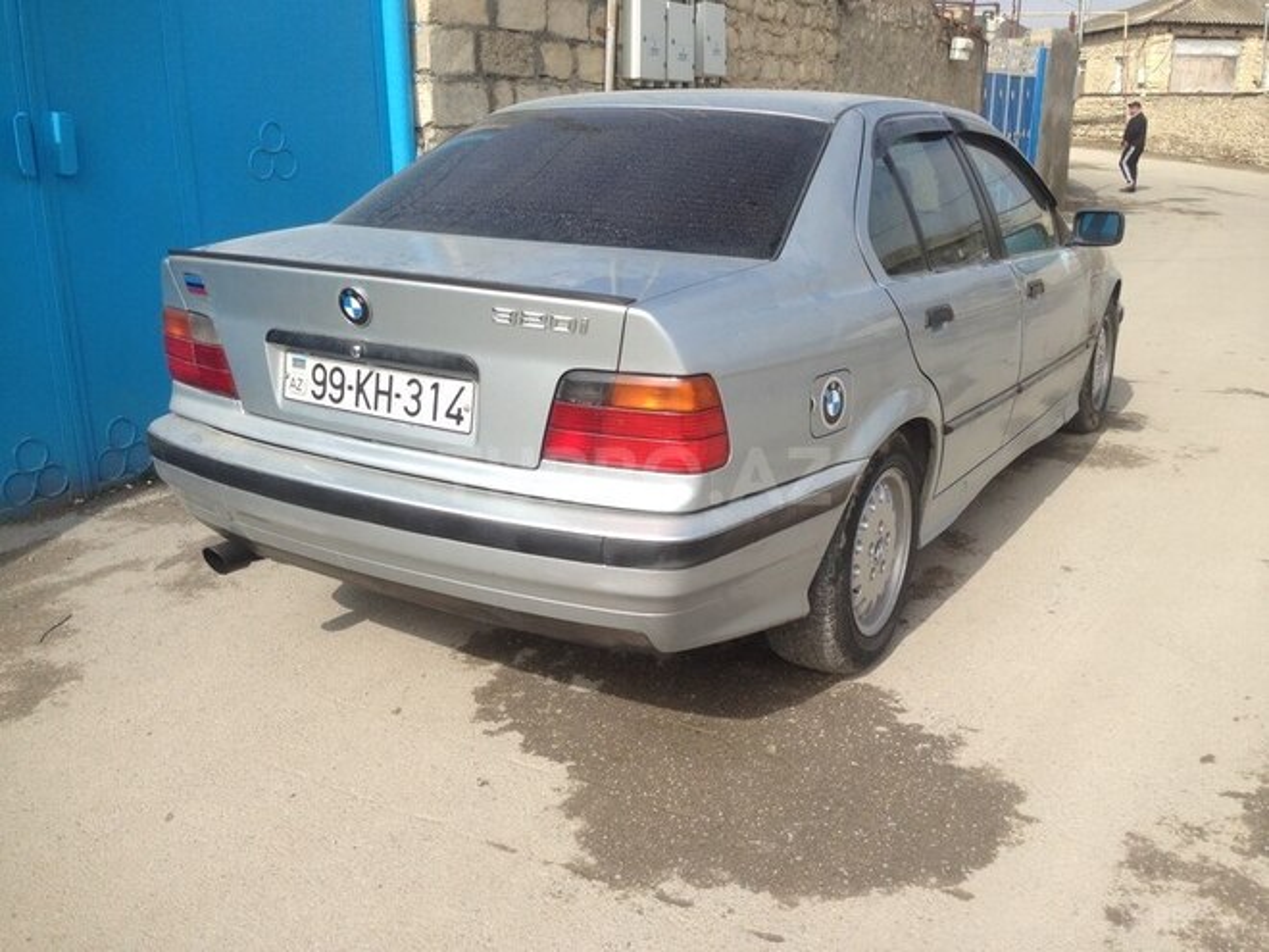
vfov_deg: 42.9
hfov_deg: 55.4
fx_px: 1210
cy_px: 476
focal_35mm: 33
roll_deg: -1.9
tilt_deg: -19.3
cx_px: 634
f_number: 2.4
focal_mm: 4.12
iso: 50
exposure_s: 1/1355
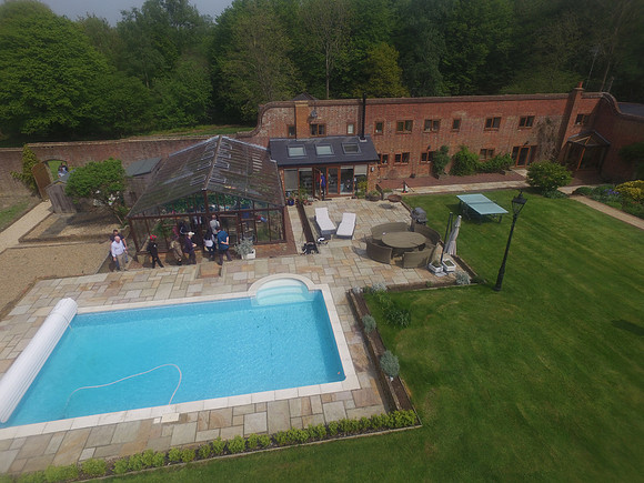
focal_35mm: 20
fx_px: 372
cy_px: 242
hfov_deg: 81.7
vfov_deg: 66.0
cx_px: 322
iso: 100
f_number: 2.8
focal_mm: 3.61
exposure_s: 1/1686
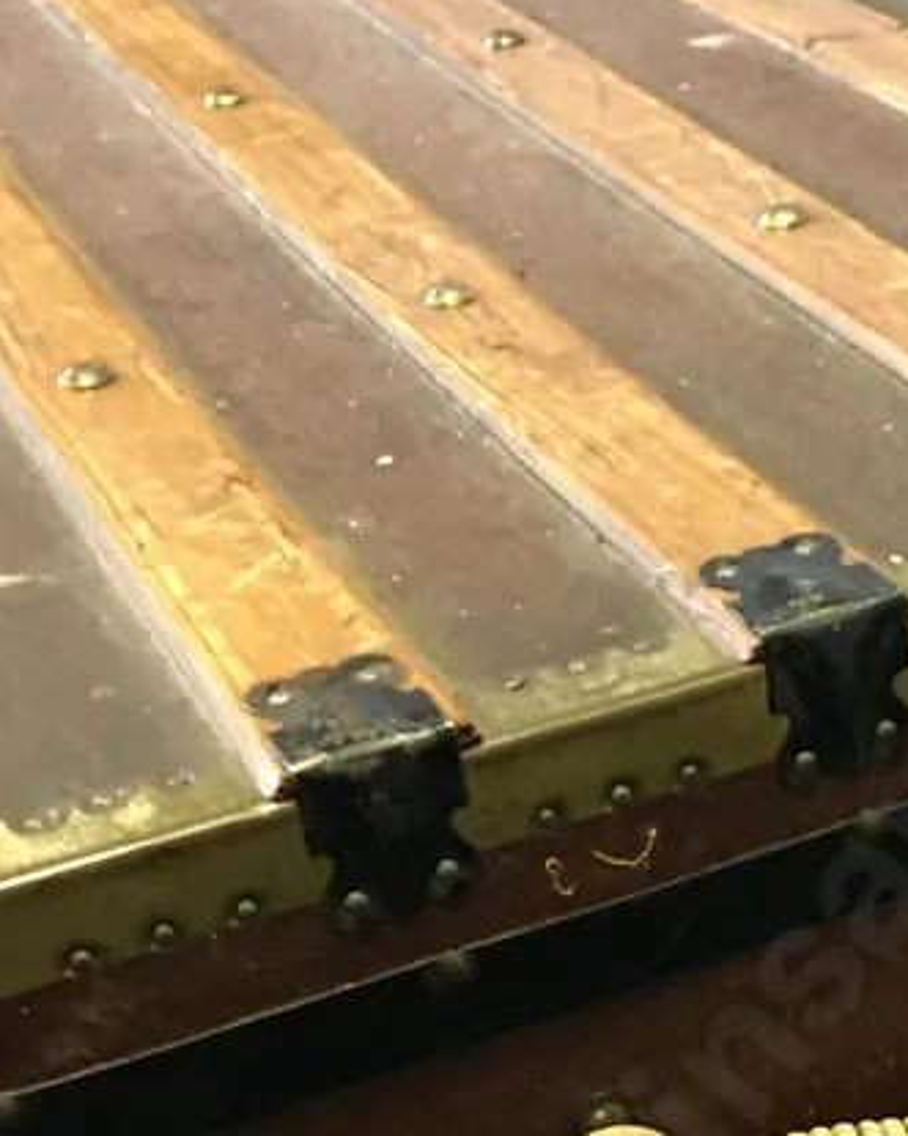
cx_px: 787
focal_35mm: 70
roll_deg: +3.0
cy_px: 1004
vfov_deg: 26.3
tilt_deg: -35.8
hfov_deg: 21.4
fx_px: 2352
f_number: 2.2
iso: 80
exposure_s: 1/10
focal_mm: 4.15
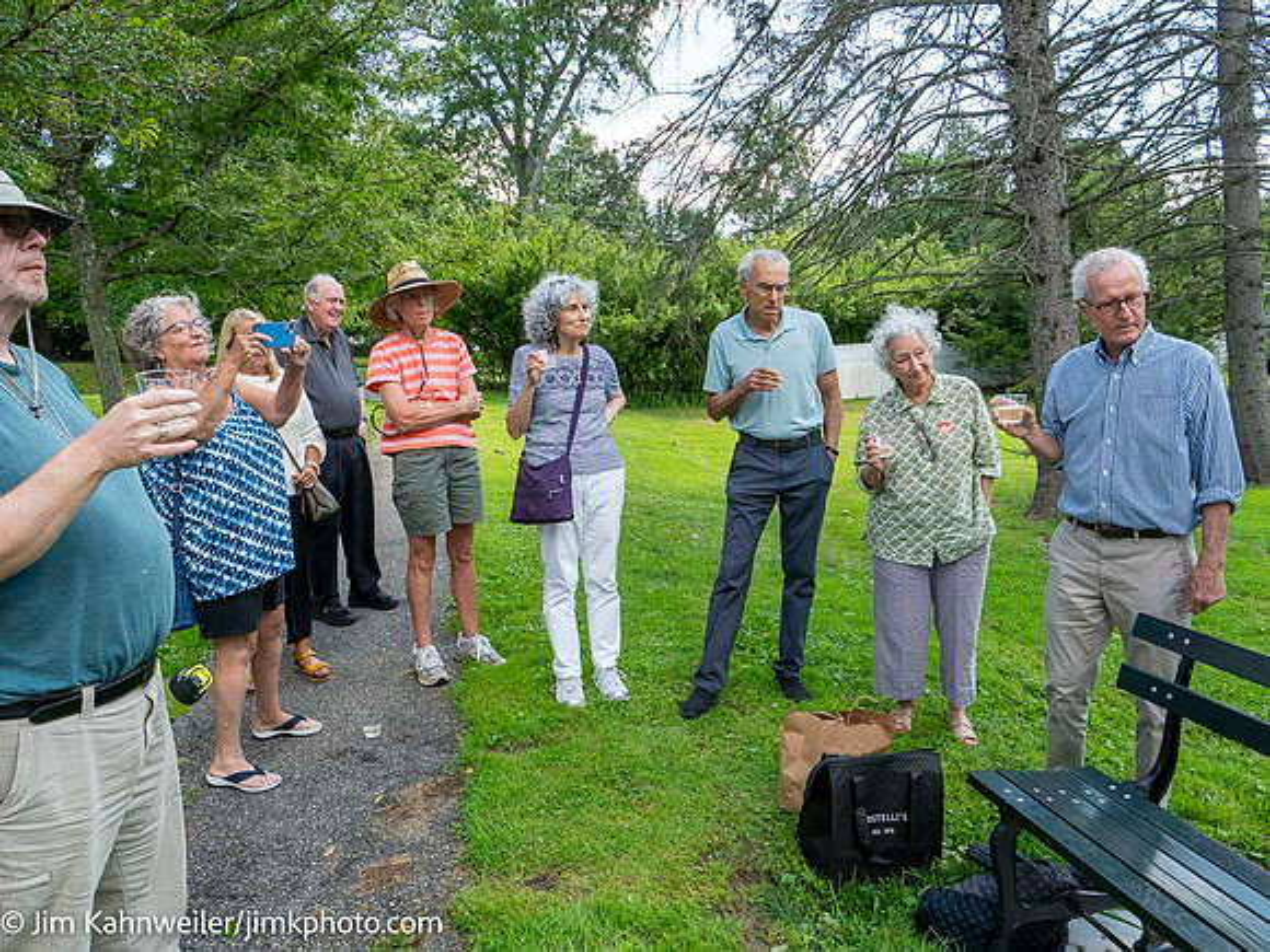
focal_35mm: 24
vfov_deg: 56.8
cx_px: 635
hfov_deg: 71.6
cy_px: 476
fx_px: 881
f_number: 6.3
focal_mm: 12
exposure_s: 1/250
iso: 400
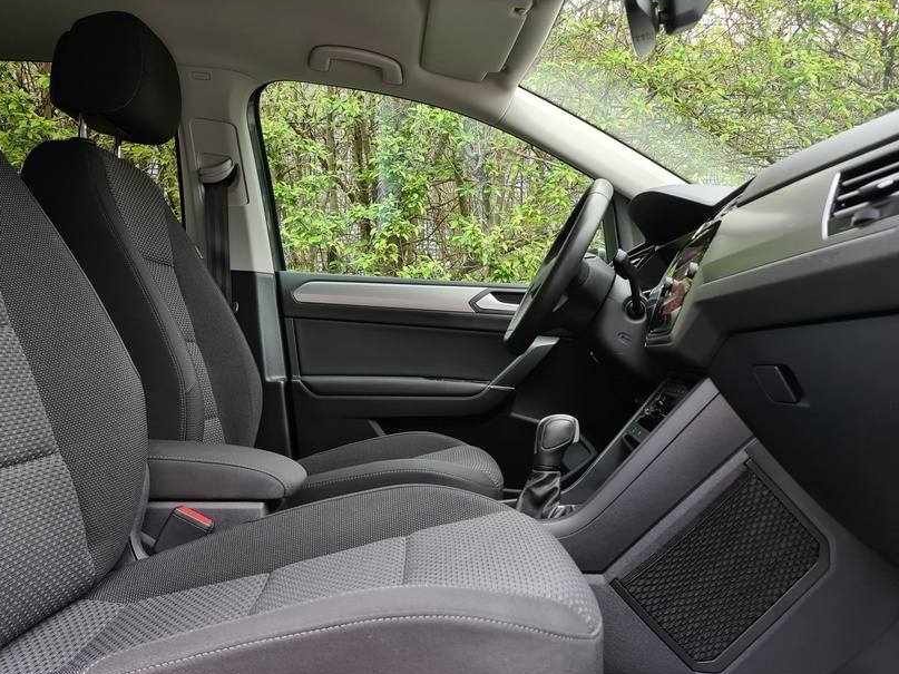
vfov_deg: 42.8
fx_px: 857
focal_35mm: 33
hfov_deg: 55.3
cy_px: 276
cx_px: 489
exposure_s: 1/50
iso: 160
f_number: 1.8
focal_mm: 5.4
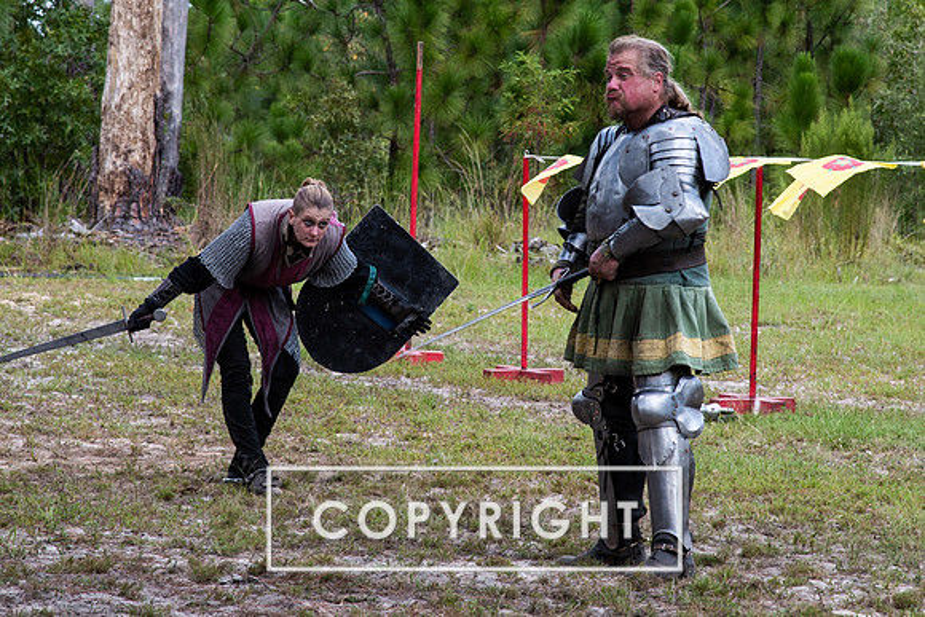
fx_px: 5978
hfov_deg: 8.8
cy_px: 212
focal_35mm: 233
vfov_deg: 5.9
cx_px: 497
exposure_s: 1/160
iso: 100
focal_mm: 120
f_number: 8
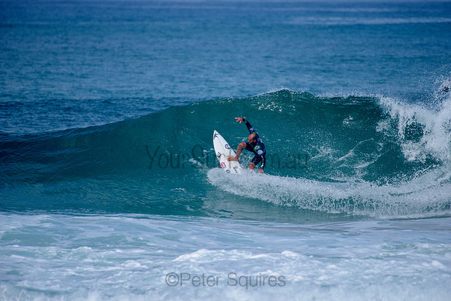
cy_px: 143
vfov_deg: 2.5
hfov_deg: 3.8
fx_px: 6842
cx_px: 237
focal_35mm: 546
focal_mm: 500
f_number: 5.6
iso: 140
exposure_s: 1/2000
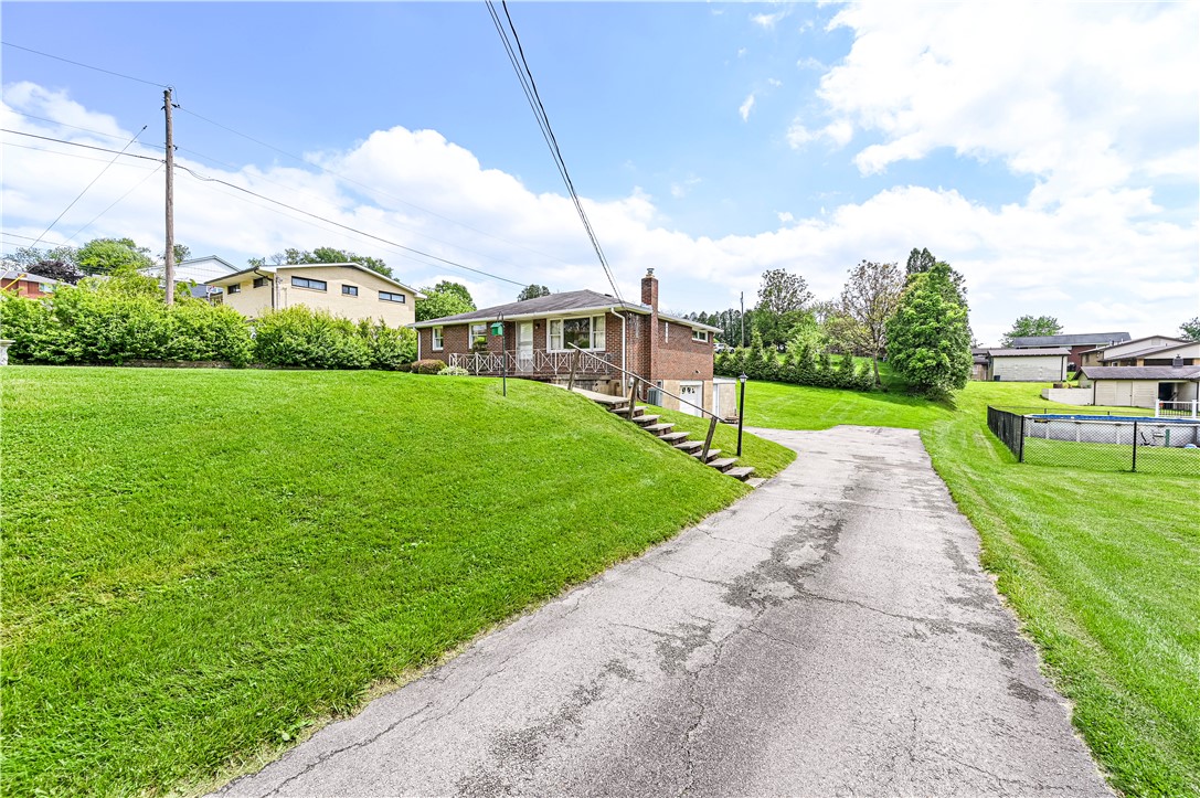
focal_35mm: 14
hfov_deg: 104.3
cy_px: 399
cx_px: 600
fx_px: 466
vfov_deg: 81.1
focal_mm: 14
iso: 100
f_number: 8
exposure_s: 1/125
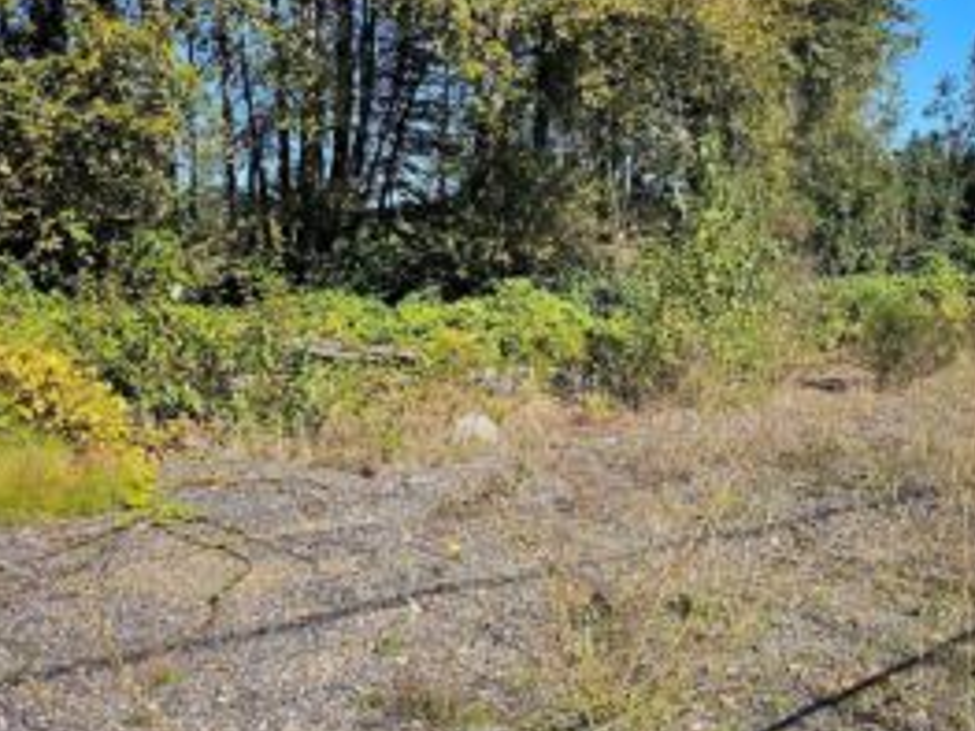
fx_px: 985
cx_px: 667
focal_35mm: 35
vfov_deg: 40.1
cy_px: 230
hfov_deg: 51.4
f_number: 1.7
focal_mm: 6.3
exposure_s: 1/590
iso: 10
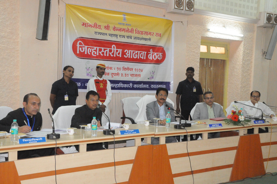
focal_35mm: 45
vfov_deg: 29.8
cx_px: 138
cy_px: 92
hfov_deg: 43.7
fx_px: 346
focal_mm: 30
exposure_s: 1/80
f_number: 6.3
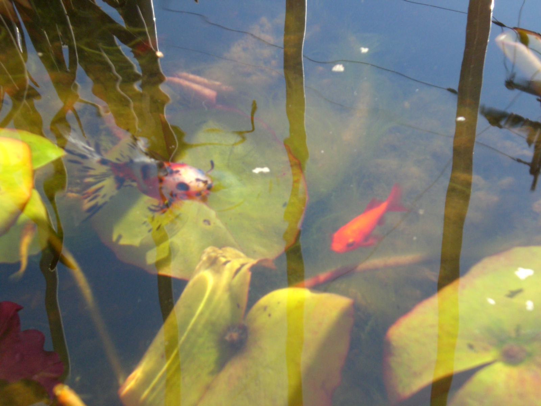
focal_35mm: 87
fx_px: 1360
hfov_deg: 22.5
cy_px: 203
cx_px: 270
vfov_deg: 17.0
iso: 200
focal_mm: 14.49
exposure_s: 1/400
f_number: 5
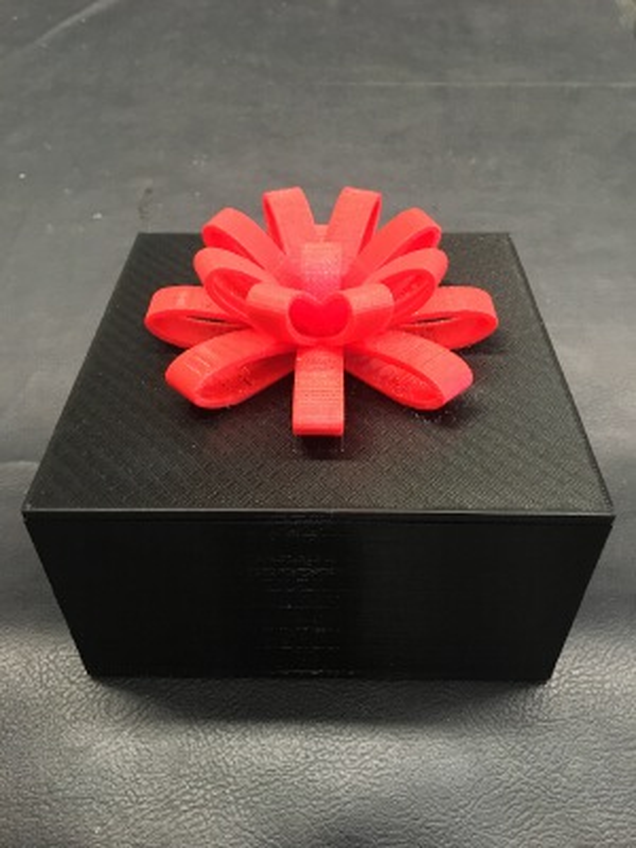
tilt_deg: -59.6
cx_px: 318
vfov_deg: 61.7
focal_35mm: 29
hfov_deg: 48.2
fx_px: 710
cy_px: 424
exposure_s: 1/30
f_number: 2.2
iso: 200
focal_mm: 4.15
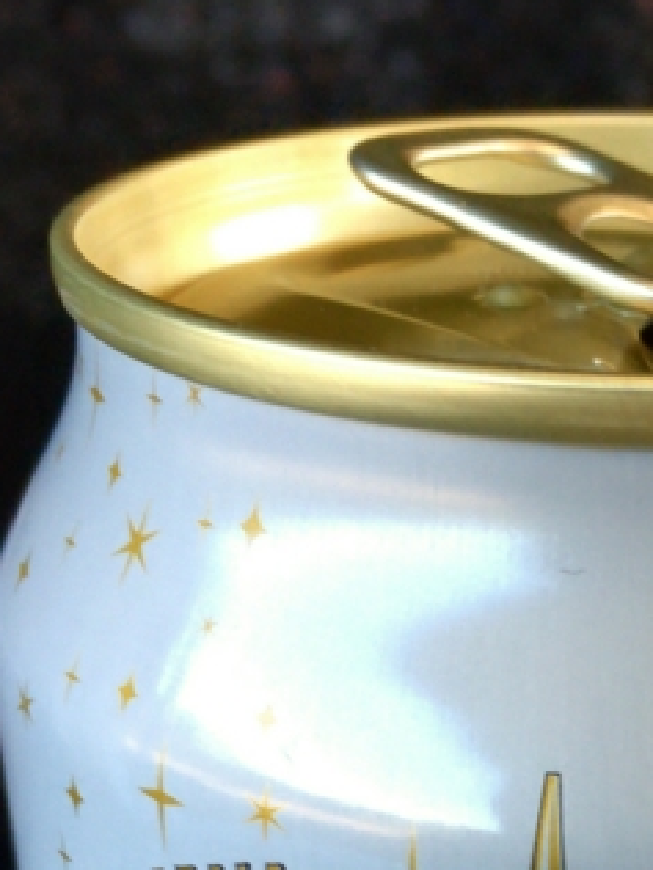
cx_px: 763
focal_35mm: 94
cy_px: 1043
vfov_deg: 19.6
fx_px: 2364
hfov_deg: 15.2
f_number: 2.2
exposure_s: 1/30
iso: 50
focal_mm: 4.15
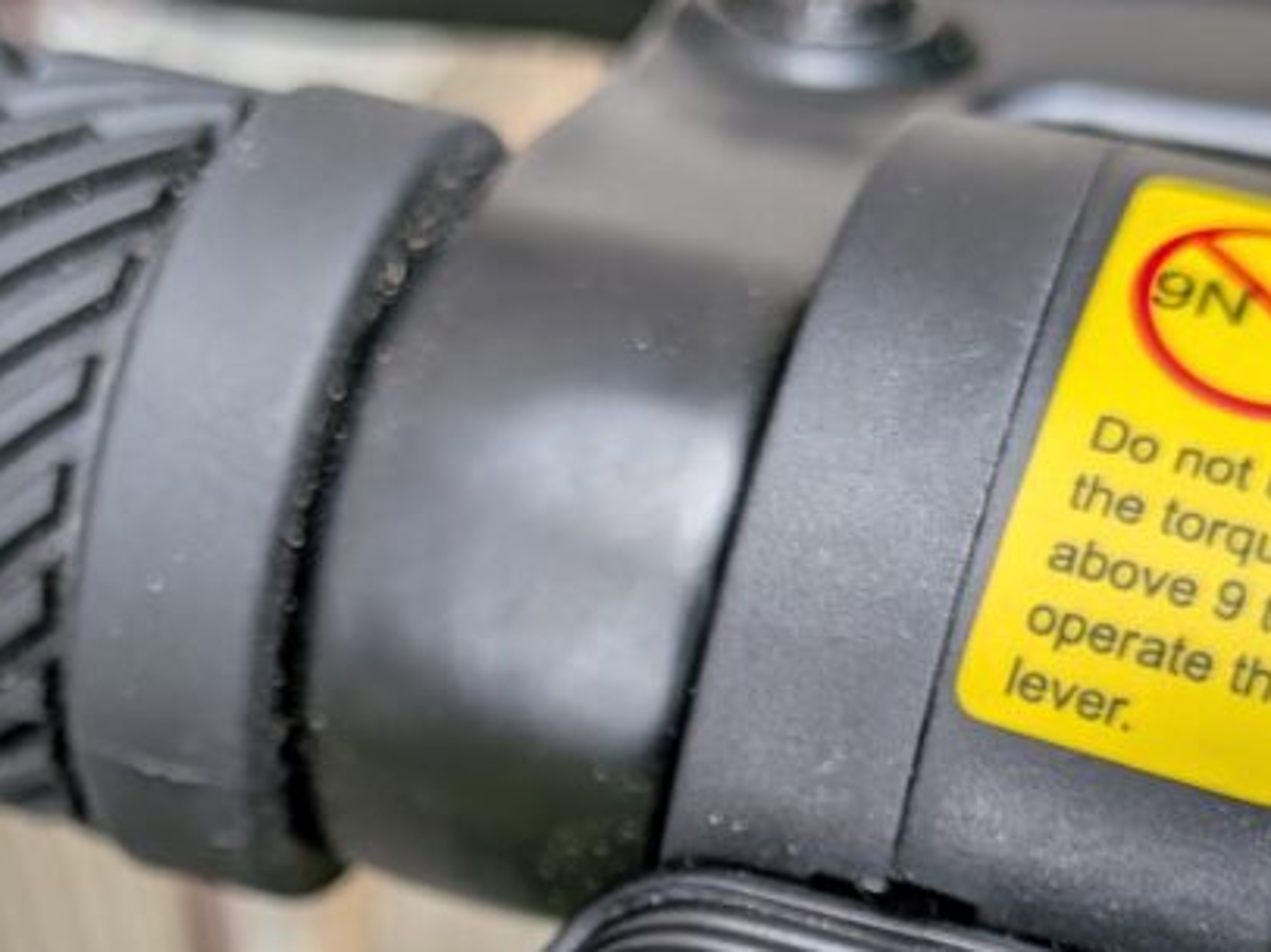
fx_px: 2605
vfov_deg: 20.3
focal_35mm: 71
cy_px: 846
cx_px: 373
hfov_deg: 27.2
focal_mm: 4.53
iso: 33
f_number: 1.7
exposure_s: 1/272
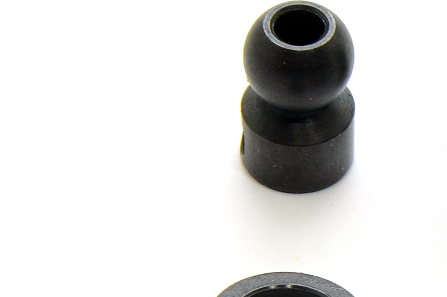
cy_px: 273
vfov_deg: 1.2
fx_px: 14015
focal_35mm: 1130
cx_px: 769
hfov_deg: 1.8
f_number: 22
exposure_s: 1/60
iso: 400
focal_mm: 200
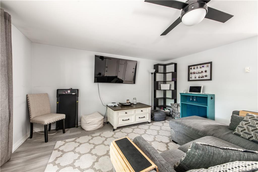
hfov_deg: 104.3
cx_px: 129
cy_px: 86
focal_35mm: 14
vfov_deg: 81.2
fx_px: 100
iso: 500
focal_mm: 14
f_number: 10
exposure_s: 1
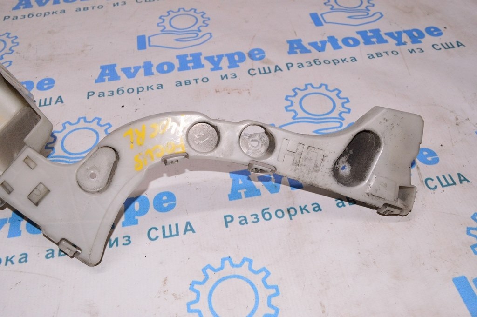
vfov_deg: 39.9
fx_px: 437
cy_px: 158
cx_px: 238
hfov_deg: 57.3
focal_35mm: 33
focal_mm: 22
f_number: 8
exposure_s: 1/200
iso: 1600
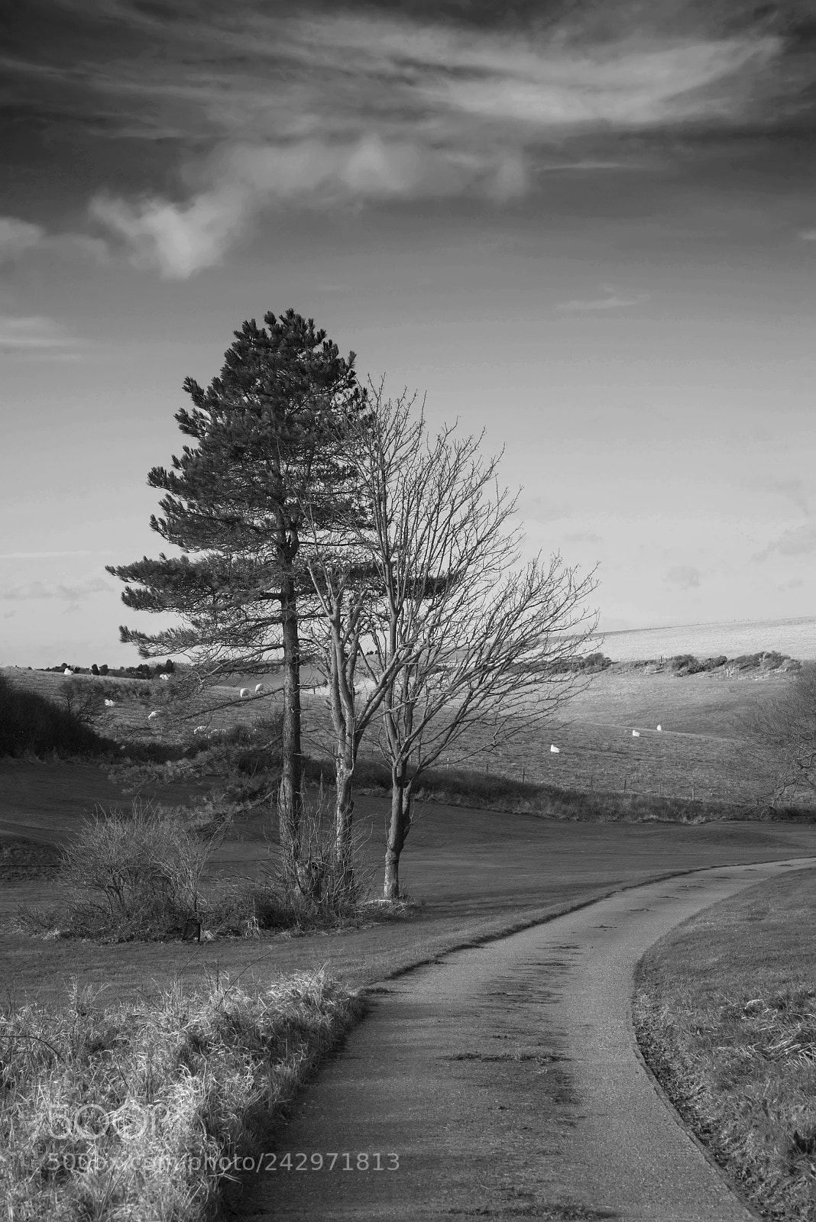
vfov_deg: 29.6
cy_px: 611
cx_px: 408
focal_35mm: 68
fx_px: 2310
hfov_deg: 20.0
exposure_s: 1/250
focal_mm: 68
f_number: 11
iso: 500
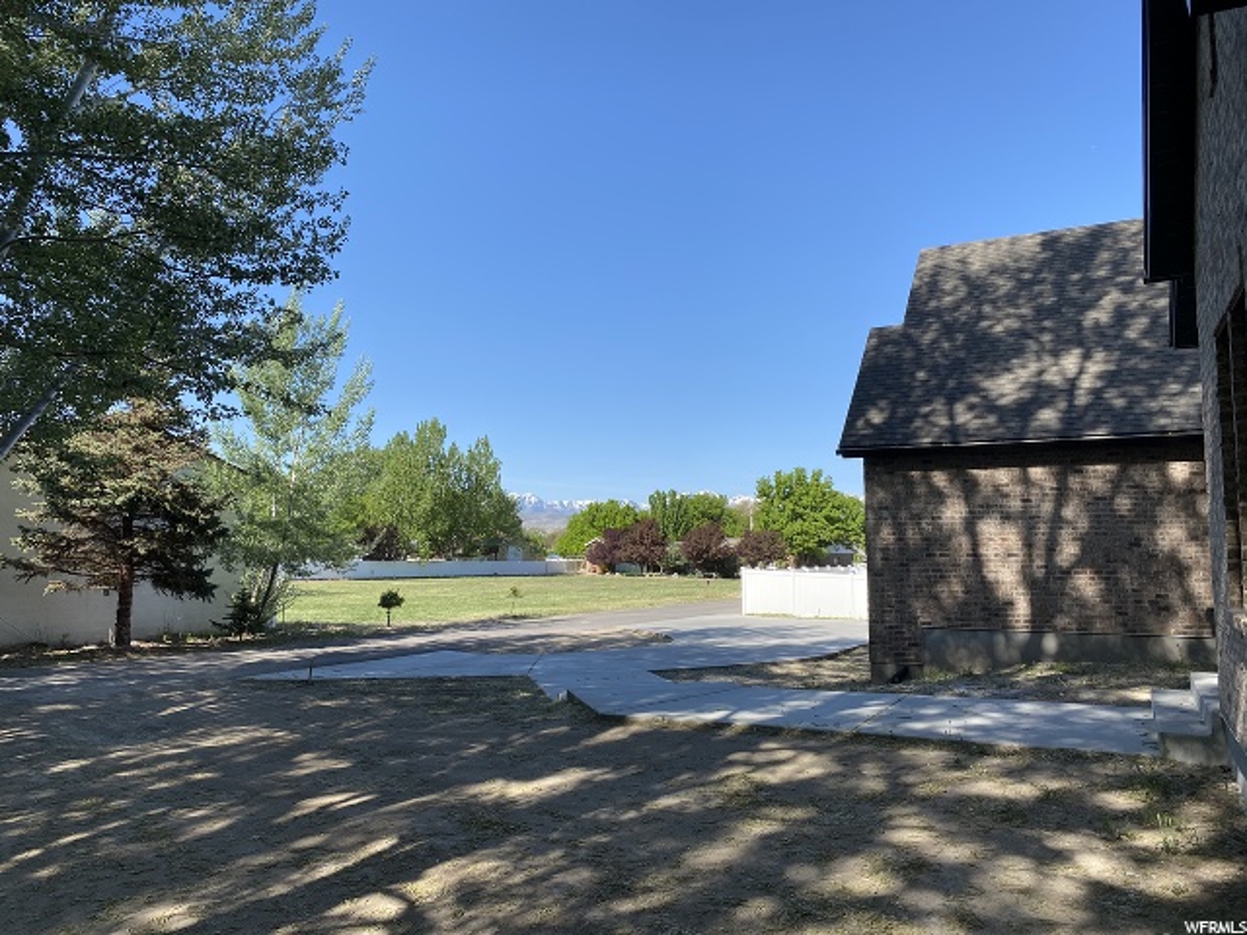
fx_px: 937
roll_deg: +0.4
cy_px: 468
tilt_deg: +5.4
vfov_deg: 53.1
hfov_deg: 67.3
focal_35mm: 26
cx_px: 624
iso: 32
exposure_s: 1/1931
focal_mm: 4.25
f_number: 1.8
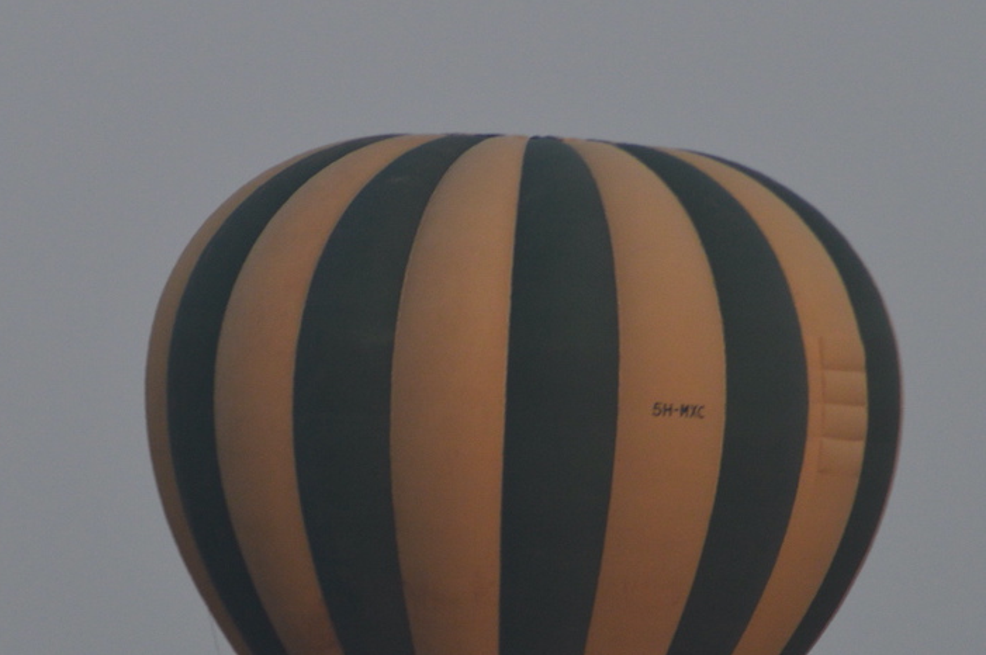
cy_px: 623
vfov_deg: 1.4
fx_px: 26432
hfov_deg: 2.1
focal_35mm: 966
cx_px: 266
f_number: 9
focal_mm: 300
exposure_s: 1/125
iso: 400
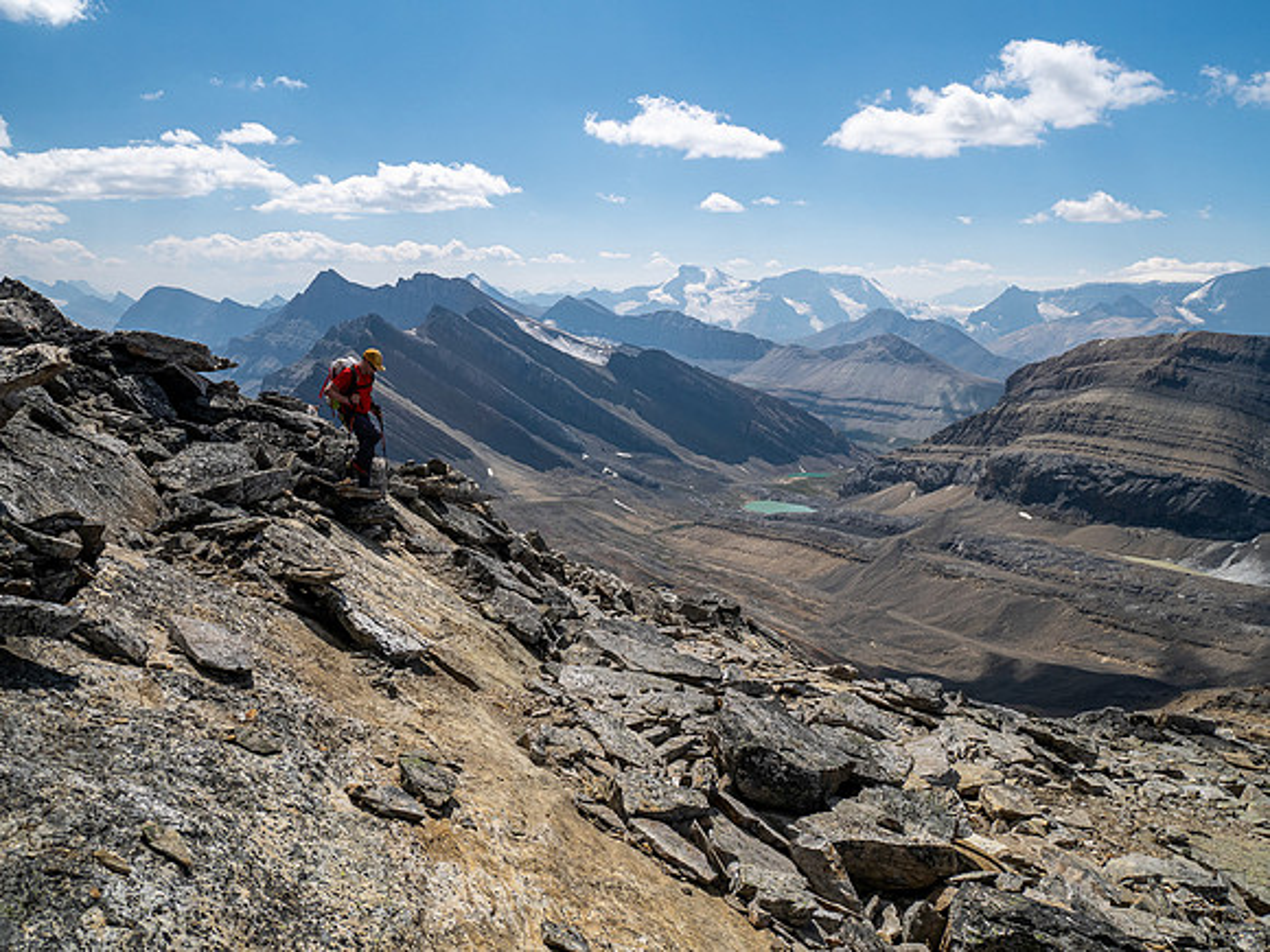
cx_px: 635
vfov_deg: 53.1
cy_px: 476
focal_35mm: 26
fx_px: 954
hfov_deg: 67.3
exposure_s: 1/400
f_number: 8
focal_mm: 13
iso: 200
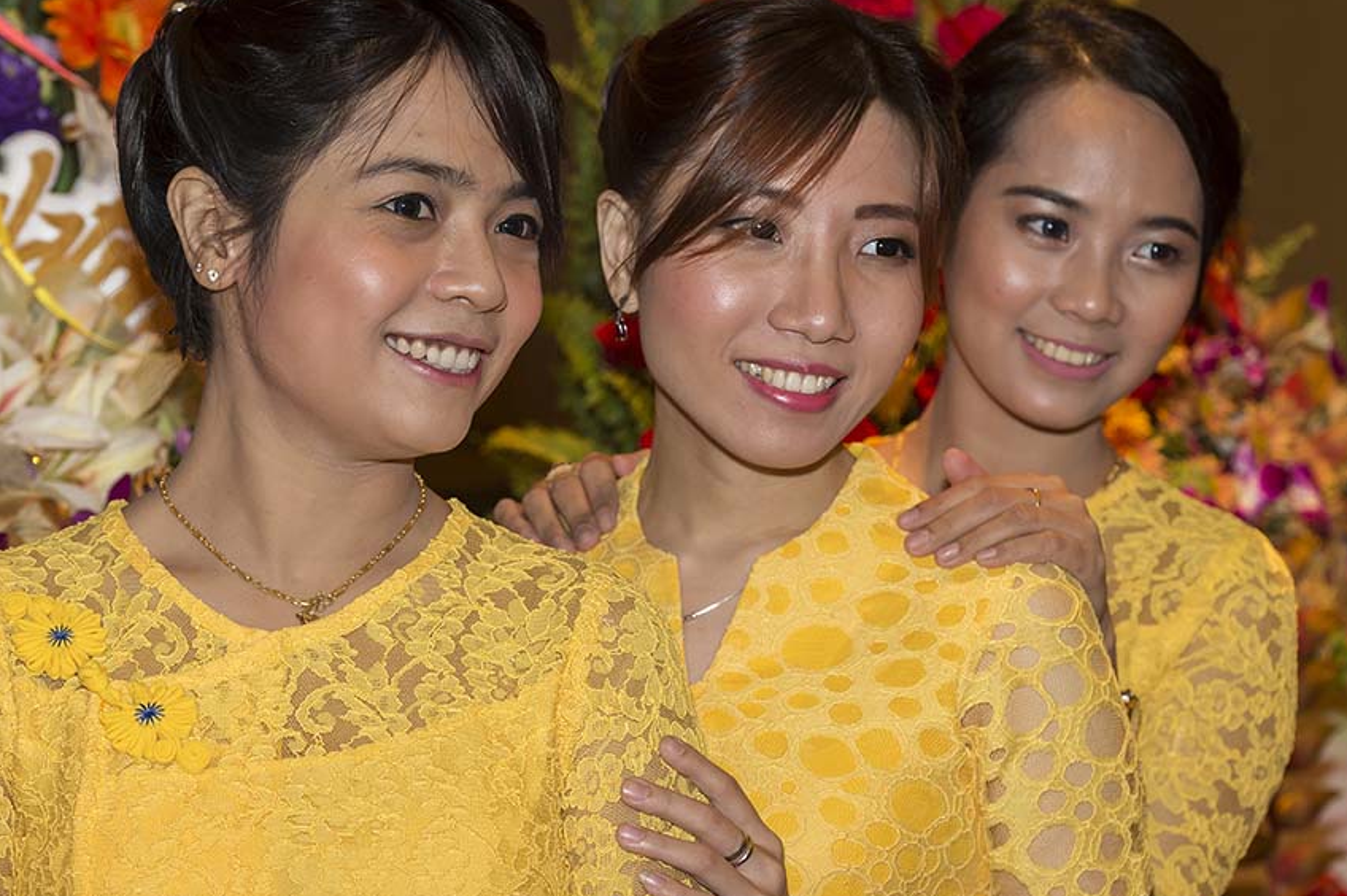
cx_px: 710
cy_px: 411
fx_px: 4150
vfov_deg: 12.3
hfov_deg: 18.4
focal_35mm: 111
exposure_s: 1/100
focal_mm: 98
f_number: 7.1
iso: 1600
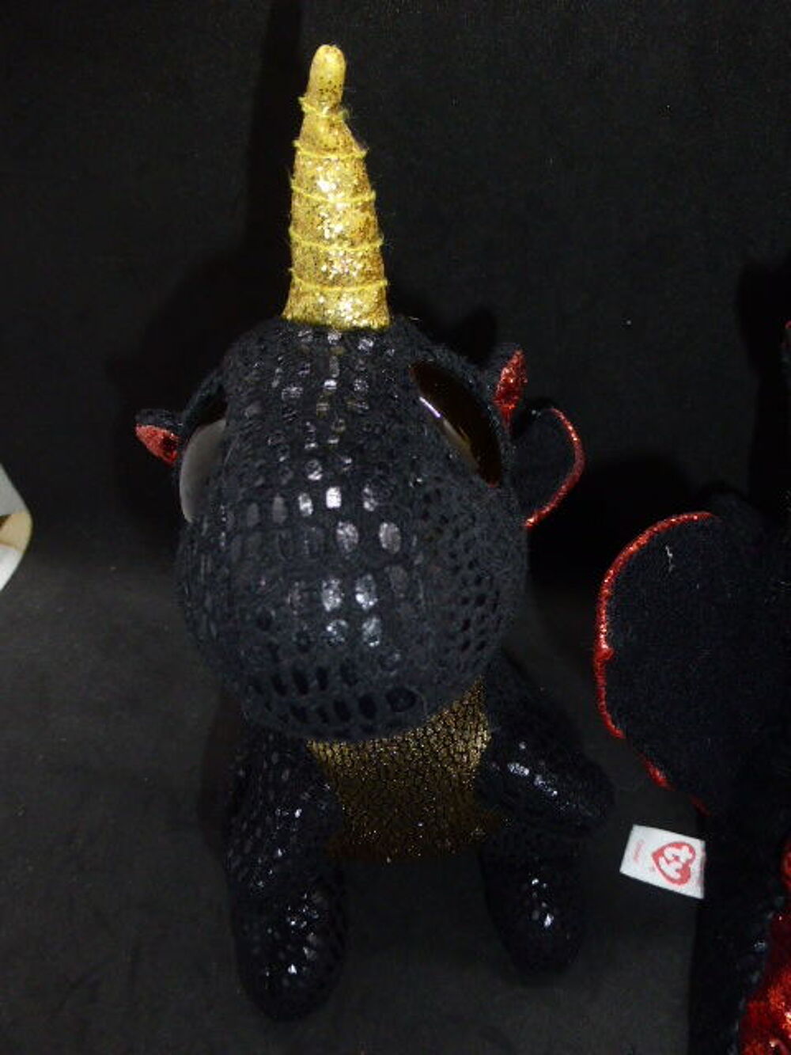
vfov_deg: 58.3
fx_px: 944
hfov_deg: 45.4
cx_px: 396
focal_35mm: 31
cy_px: 528
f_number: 3.6
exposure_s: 1/60
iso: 320
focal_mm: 5.4
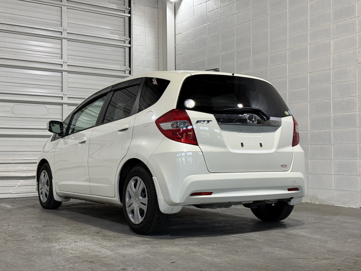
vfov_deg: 30.3
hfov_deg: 39.7
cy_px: 136
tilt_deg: +2.1
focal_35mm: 48
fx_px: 501
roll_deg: +0.2
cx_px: 180
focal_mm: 6.76
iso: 64
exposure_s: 1/60
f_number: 1.78
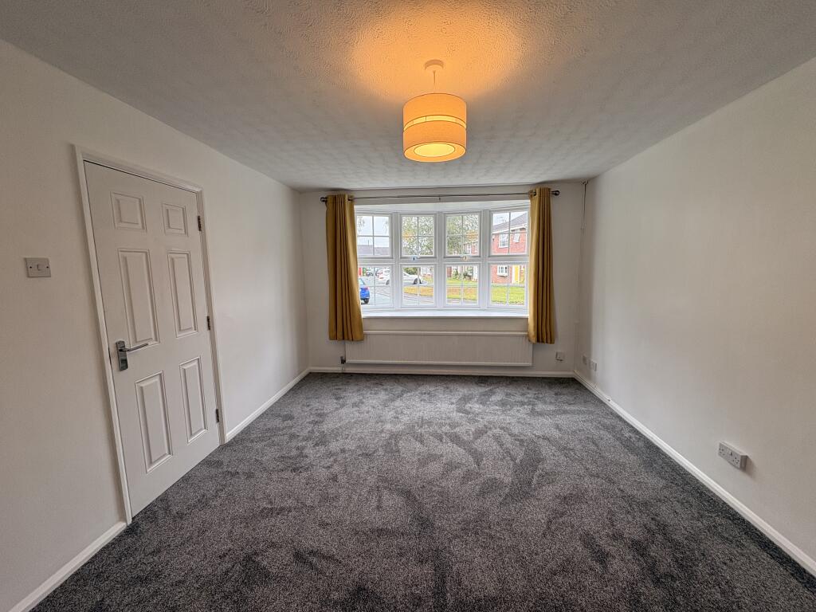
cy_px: 306
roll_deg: +1.5
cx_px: 408
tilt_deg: -6.9
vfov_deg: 85.7
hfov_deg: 102.1
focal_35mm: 14
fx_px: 330
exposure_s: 1/111
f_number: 2.2
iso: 80
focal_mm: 2.22
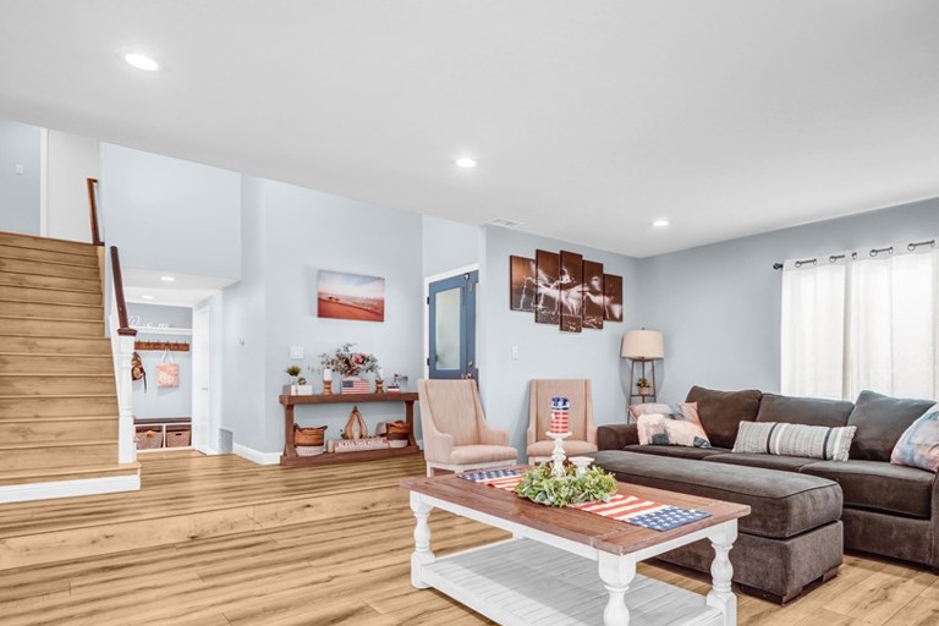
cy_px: 380
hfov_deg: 83.6
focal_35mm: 20
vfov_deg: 61.3
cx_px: 528
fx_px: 522
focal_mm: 10
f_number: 9
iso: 400
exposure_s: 1/4
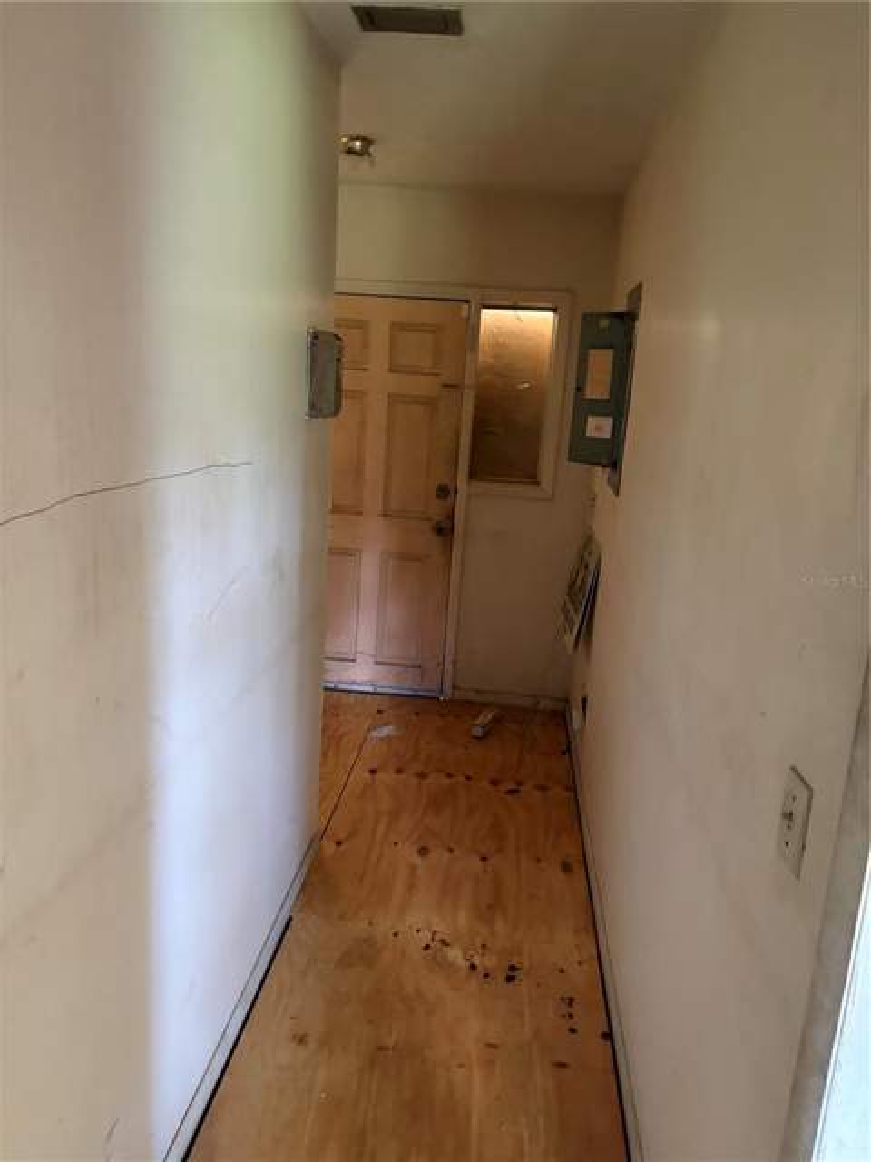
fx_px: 872
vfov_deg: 67.3
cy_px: 581
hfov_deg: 53.1
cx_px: 436
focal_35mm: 26
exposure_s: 1/33
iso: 640
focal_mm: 5.96
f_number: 1.6
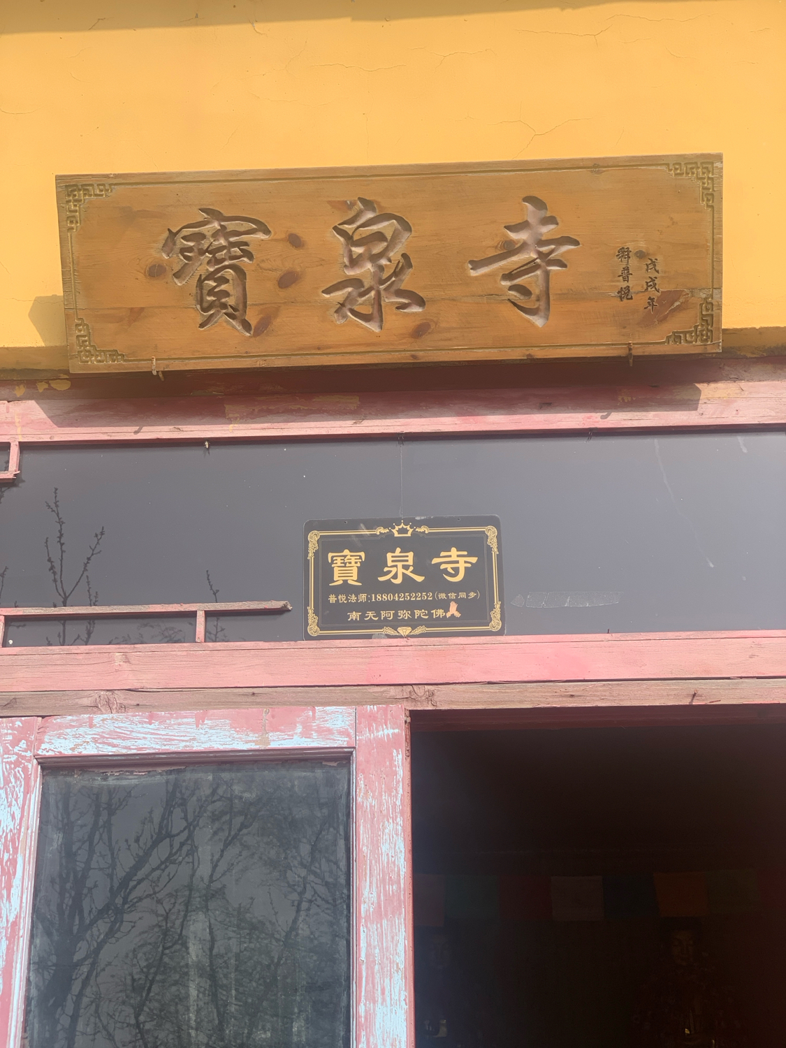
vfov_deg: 36.8
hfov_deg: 28.0
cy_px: 524
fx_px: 1574
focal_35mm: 52
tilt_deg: +24.5
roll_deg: +0.9
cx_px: 393
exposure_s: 1/922
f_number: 2.4
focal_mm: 6
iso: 16
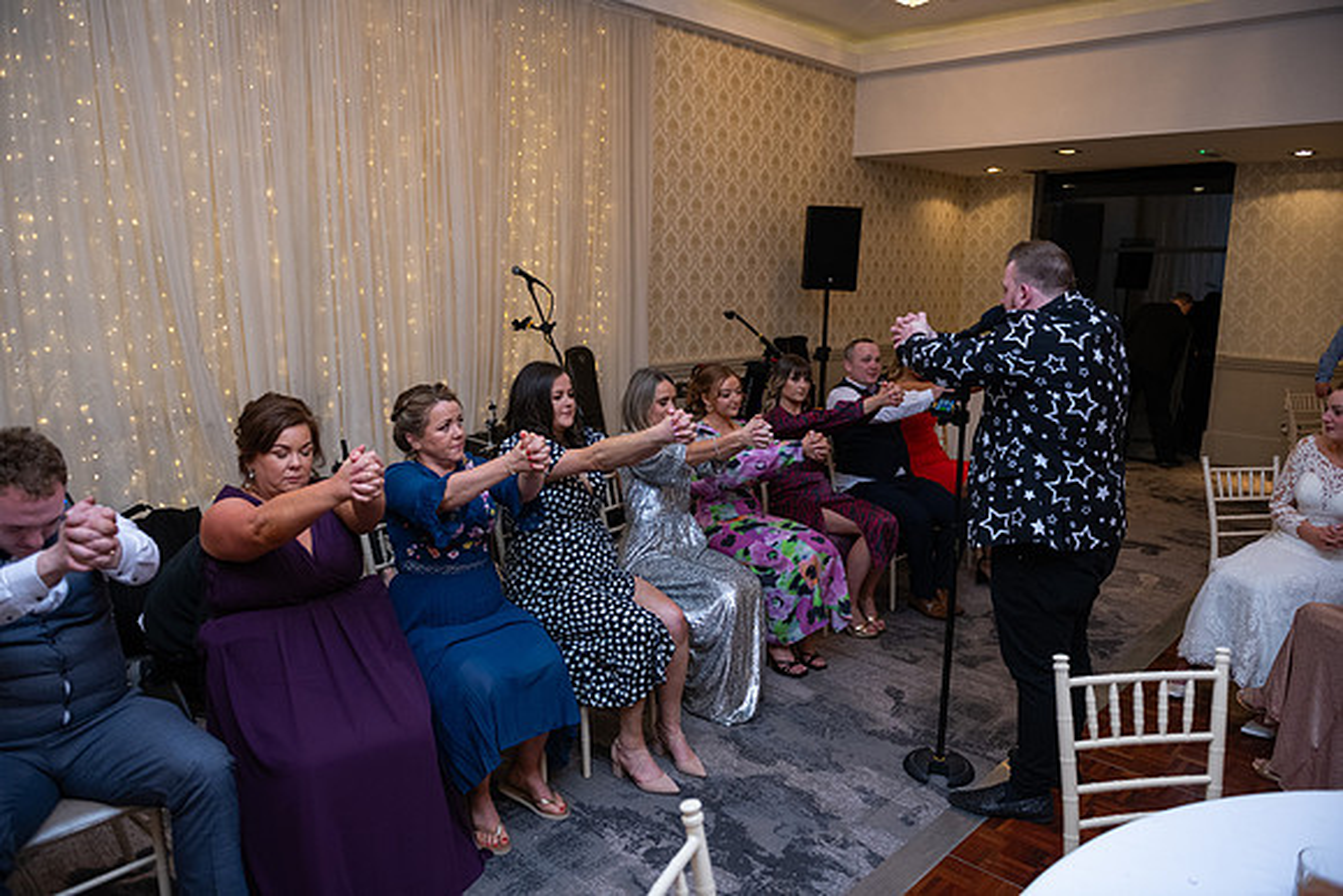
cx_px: 672
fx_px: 896
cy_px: 448
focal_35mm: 24
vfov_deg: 53.2
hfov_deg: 73.7
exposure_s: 1/160
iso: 1000
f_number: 3.5
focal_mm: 24
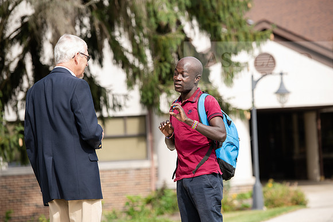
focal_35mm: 165
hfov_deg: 12.4
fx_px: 1527
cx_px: 166
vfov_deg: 8.3
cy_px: 111
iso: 250
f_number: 5
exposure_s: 1/500
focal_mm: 165
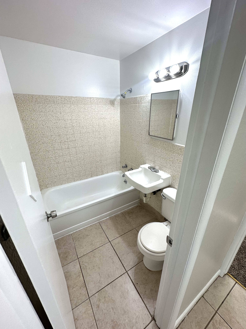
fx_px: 133
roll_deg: -1.2
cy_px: 164
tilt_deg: -20.8
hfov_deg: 85.7
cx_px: 123
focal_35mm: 14
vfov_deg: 102.1
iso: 125
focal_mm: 2.22
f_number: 2.2
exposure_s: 1/120
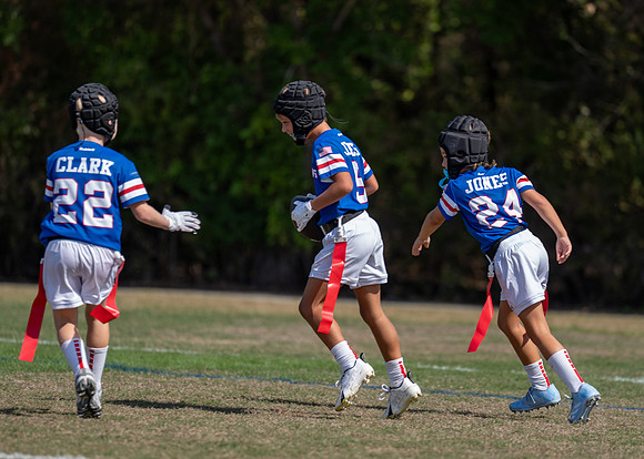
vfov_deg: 5.3
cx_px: 380
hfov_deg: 7.4
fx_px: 4986
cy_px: 233
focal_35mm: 273
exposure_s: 1/1000
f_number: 2.8
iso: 100
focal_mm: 200
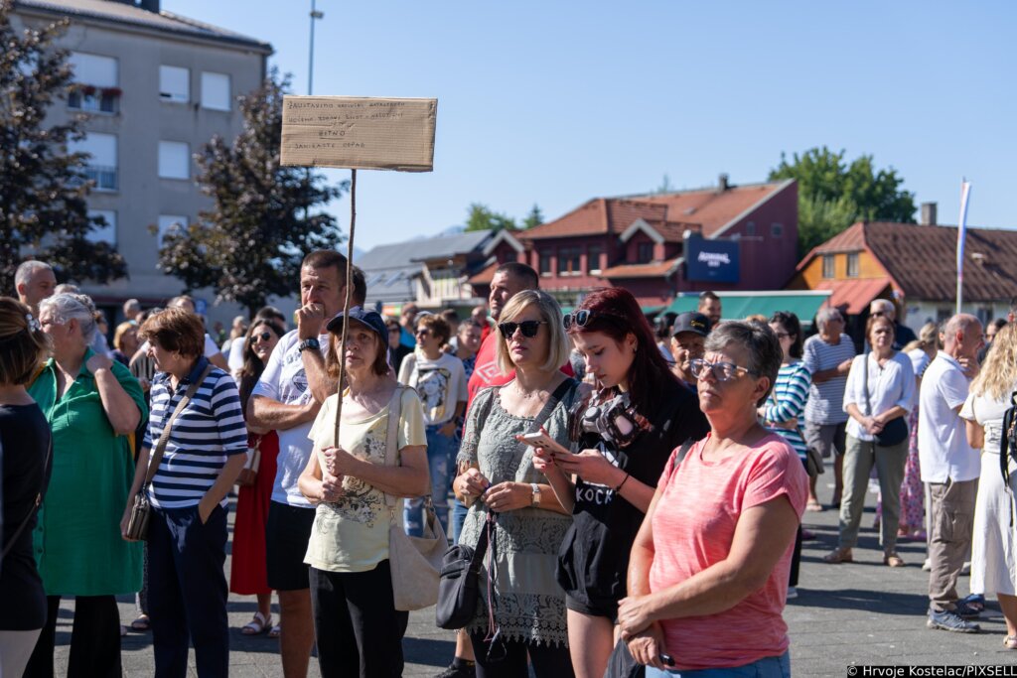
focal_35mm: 47
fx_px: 1328
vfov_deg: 28.7
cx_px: 508
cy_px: 339
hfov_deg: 41.9
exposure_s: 1/1600
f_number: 2.8
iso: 100
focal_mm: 47
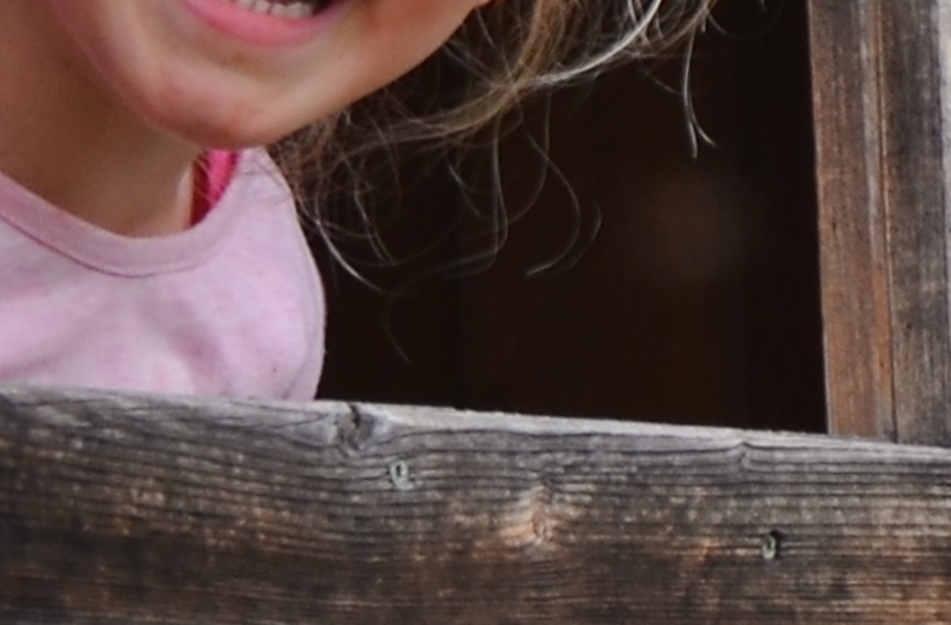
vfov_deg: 1.1
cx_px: 829
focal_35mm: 1219
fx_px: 32048
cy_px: -500
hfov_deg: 1.7
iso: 100
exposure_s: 1/125
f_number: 5.6
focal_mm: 105
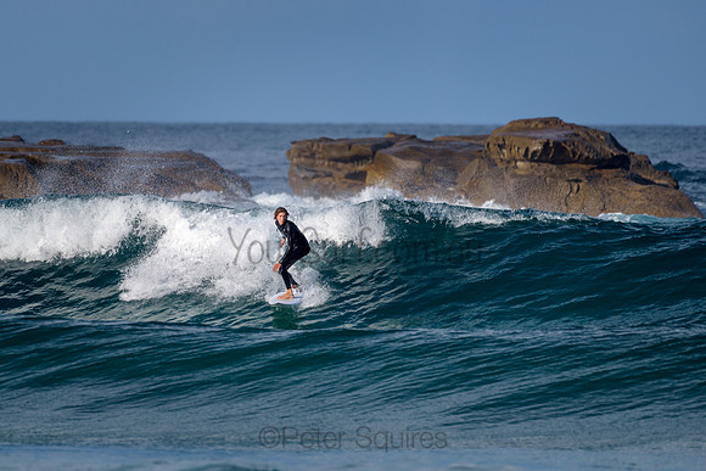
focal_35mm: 612
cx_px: 274
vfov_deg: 2.2
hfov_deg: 3.4
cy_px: 226
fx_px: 12010
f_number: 5.6
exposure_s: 1/2000
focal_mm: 500
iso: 160
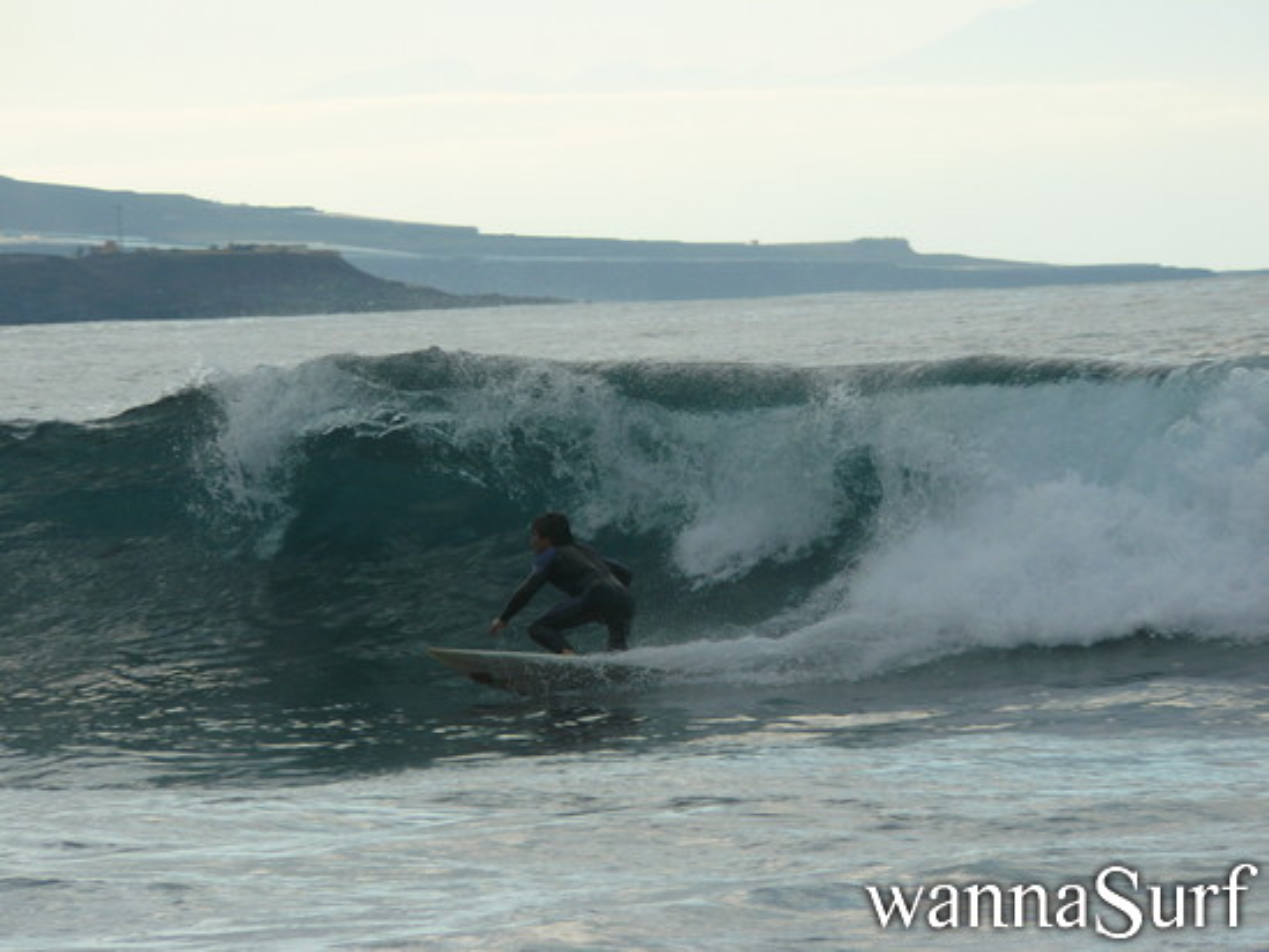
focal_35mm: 432
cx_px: 634
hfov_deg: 4.6
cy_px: 476
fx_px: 15840
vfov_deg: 3.4
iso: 100
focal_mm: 72
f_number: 5.6
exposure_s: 1/320
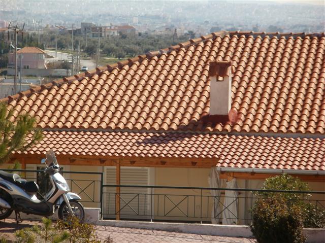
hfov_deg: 11.0
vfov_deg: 8.2
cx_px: 162
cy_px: 122
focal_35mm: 180
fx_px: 1689
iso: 100
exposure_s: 1/400
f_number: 5.6
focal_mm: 31.5
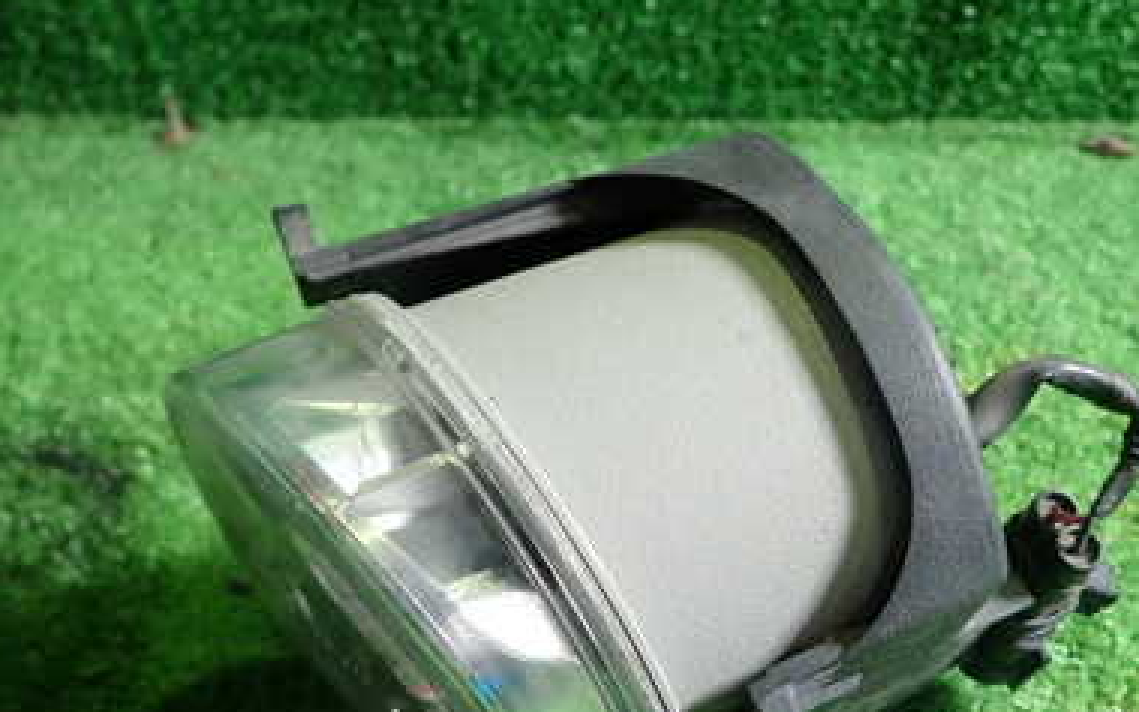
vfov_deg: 30.1
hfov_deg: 47.1
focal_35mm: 42
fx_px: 1304
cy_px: 520
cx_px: 634
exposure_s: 1/50
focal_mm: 4.5
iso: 200
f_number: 2
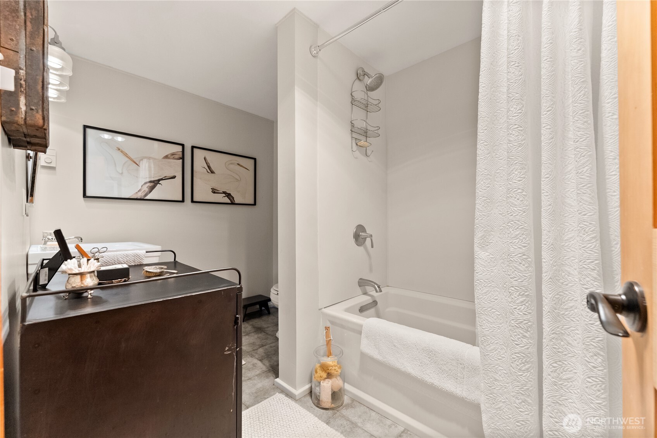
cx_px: 328
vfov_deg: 81.3
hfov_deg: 104.2
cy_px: 219
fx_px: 256
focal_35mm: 14
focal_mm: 14
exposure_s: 1/40
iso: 400
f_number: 6.3
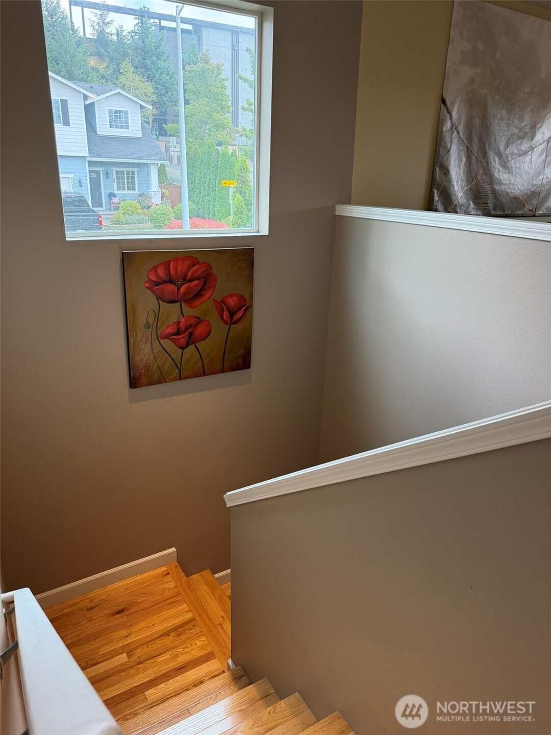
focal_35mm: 24
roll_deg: -2.1
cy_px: 368
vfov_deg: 71.6
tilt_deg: -20.2
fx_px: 509
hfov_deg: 56.8
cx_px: 276
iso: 200
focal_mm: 6.76
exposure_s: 1/231
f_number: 1.78
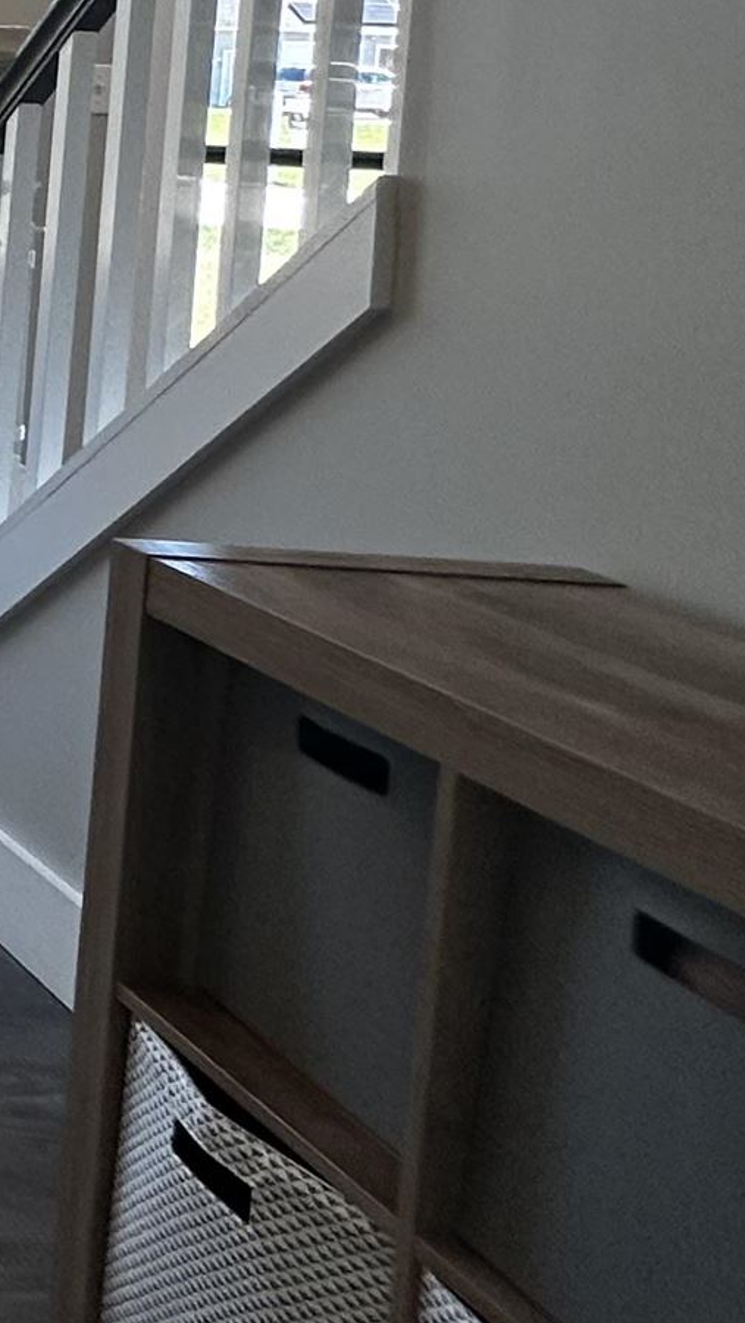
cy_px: 116
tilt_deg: -2.7
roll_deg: -2.2
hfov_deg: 13.7
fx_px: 1826
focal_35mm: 52
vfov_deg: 37.1
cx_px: -1174
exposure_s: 1/120
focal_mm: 2.22
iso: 100
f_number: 2.2
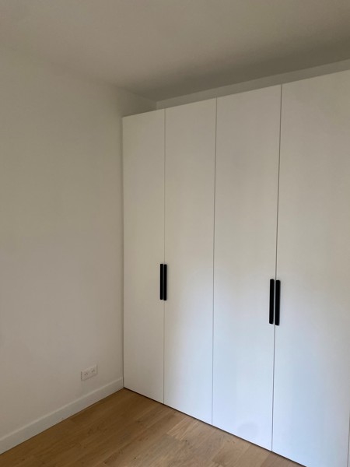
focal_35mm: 26
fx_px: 351
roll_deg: +0.4
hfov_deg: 53.1
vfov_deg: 67.3
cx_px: 175
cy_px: 234
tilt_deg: -4.7
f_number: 1.8
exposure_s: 1/121
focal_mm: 4.25
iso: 125
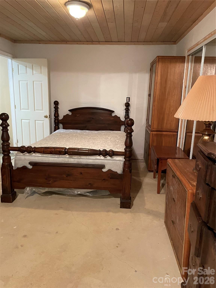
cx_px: 108
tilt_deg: -11.1
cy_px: 144
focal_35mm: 26
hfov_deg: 53.1
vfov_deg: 67.3
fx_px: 216
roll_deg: -1.0
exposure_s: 1/40
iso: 400
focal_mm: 4.2
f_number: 1.6
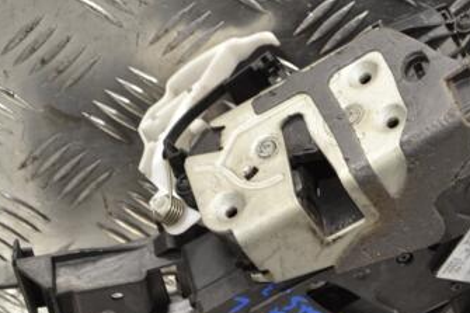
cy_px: 166
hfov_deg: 13.8
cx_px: 366
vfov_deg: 9.3
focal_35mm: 148
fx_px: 1930
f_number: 5.6
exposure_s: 1/40
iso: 400
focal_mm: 55
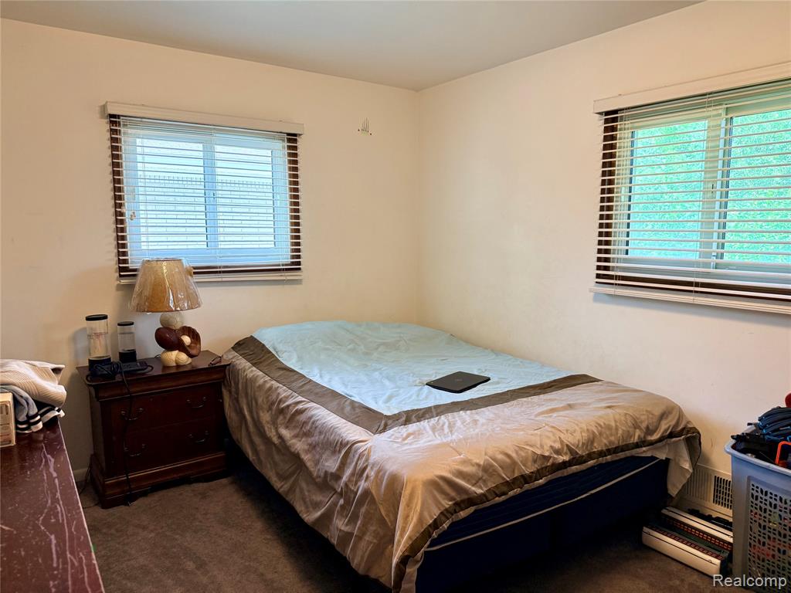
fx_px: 548
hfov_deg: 71.6
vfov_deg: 56.8
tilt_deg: -8.6
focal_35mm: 24
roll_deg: -0.5
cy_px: 296
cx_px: 396
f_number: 1.78
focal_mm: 6.76
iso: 200
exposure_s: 1/120
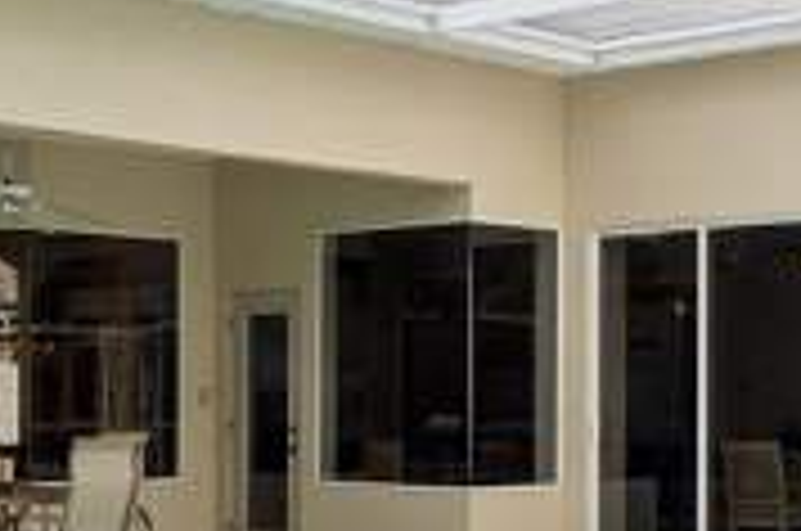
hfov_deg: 24.8
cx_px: 486
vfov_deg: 16.5
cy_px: 403
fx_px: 1819
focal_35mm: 82
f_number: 7.1
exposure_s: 1/500
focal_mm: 18.2
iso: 400
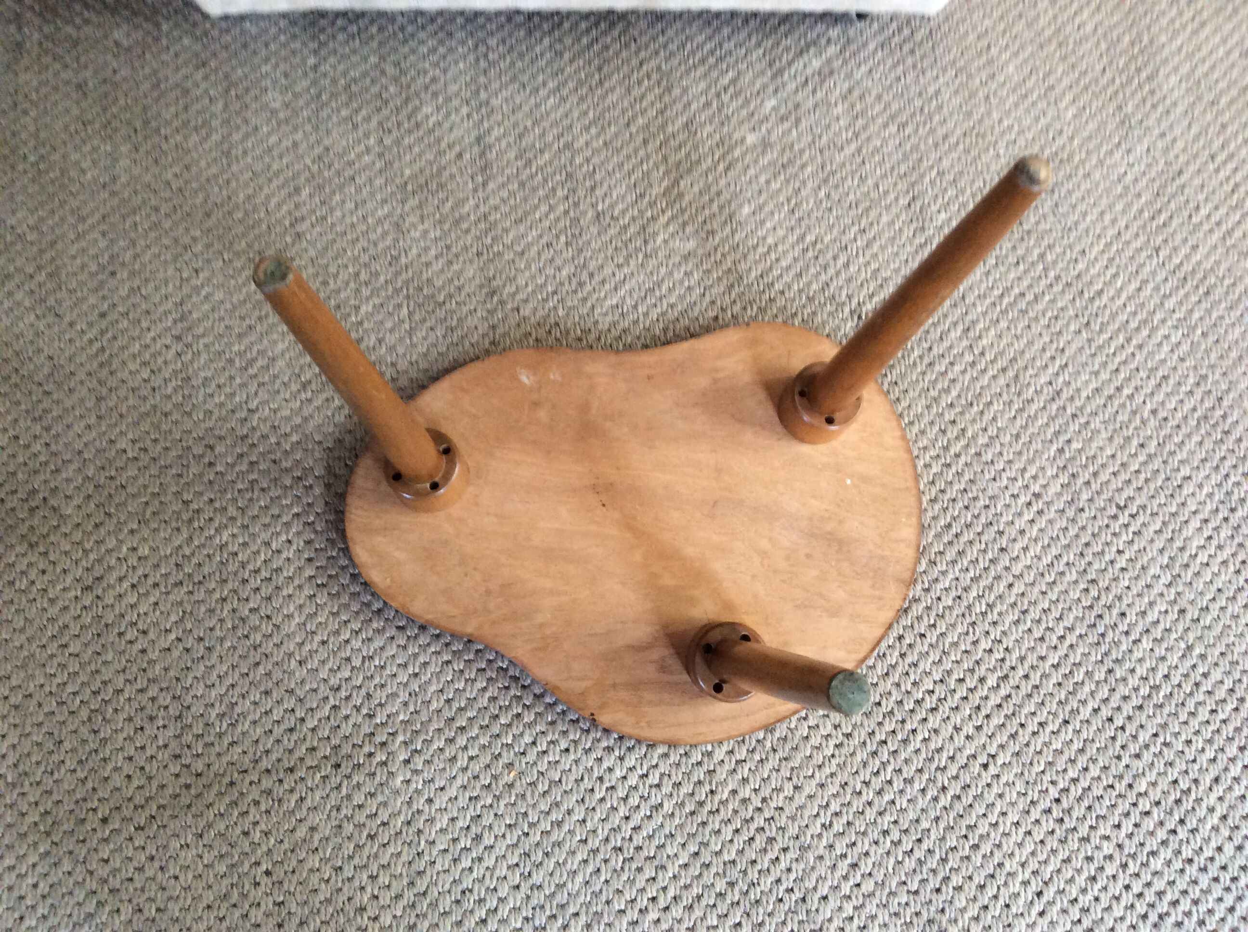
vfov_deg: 44.1
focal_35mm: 32
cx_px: 624
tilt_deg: -76.1
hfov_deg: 56.9
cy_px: 466
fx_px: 1152
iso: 160
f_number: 2.4
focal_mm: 3.3
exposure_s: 1/25
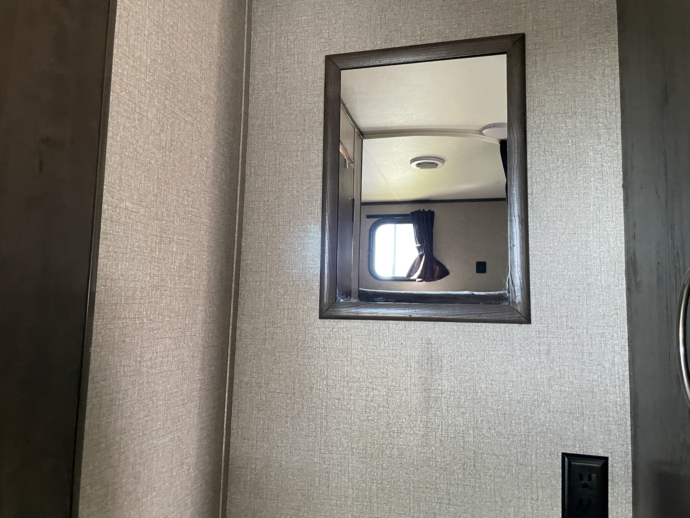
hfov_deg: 67.3
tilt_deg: +7.7
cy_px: 259
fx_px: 518
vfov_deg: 53.1
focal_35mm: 26
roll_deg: +0.7
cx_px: 345
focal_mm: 4.2
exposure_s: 1/57
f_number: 1.6
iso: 500
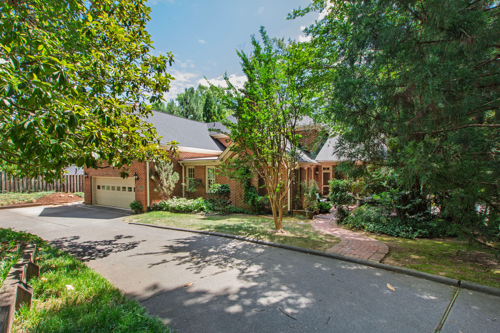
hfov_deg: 100.4
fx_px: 208
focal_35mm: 15
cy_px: 166
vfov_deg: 77.3
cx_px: 250
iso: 200
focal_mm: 10
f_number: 8
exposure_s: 1/50
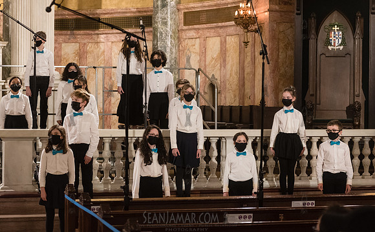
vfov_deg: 15.2
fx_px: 871
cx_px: 196
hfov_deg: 24.3
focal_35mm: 85
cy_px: 122
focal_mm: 80
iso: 4000
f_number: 5
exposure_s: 1/125
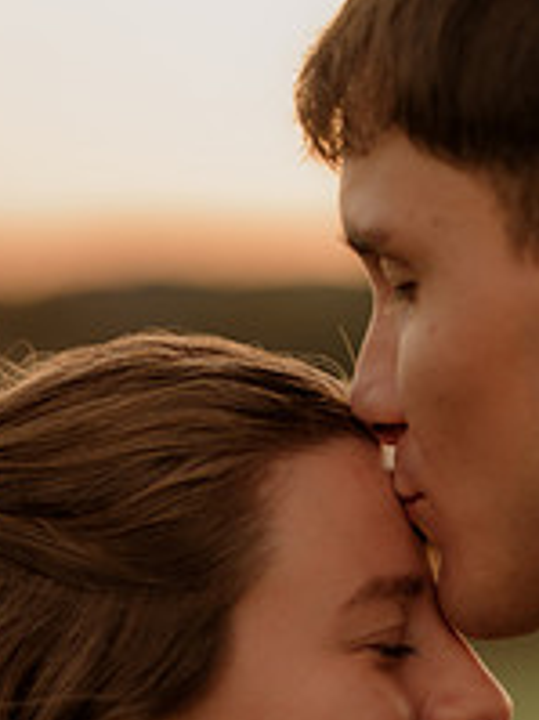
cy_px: 782
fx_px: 3845
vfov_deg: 10.6
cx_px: 517
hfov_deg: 8.0
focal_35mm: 185
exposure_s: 1/80
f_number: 1.8
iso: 100
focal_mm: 85
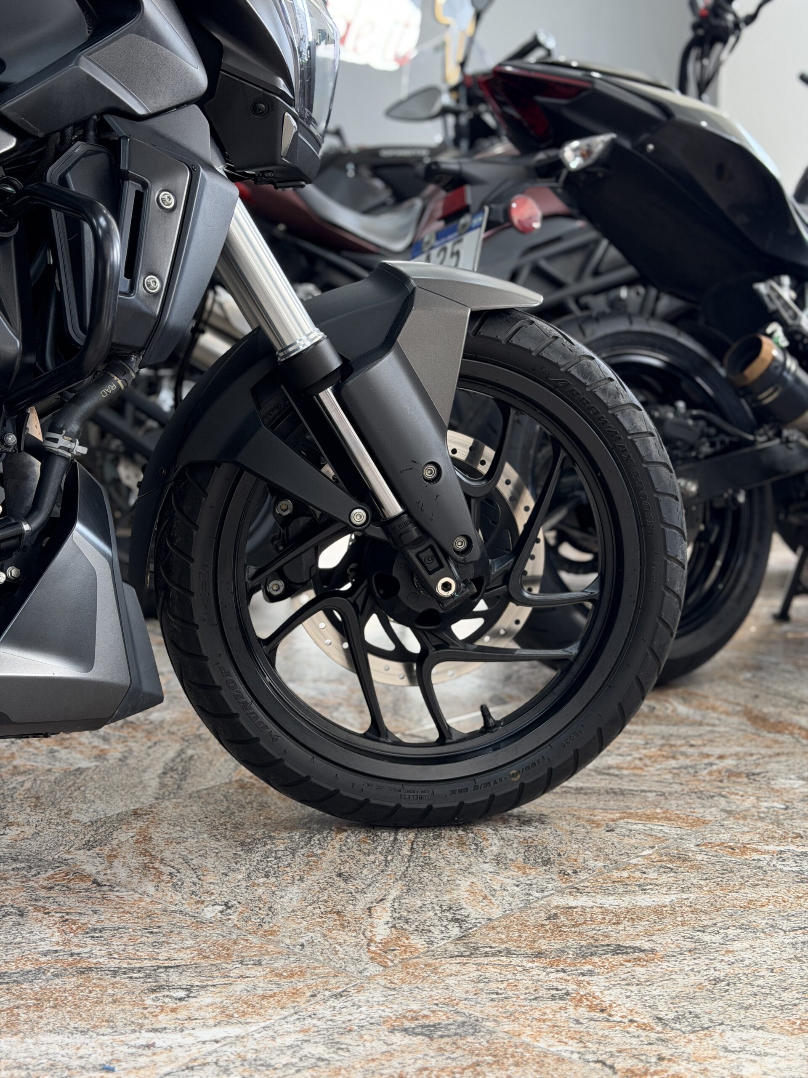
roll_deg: -0.9
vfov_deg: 39.7
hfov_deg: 30.3
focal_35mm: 48
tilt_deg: -8.1
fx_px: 1494
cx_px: 404
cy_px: 539
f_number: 1.78
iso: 200
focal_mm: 6.76
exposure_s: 1/100
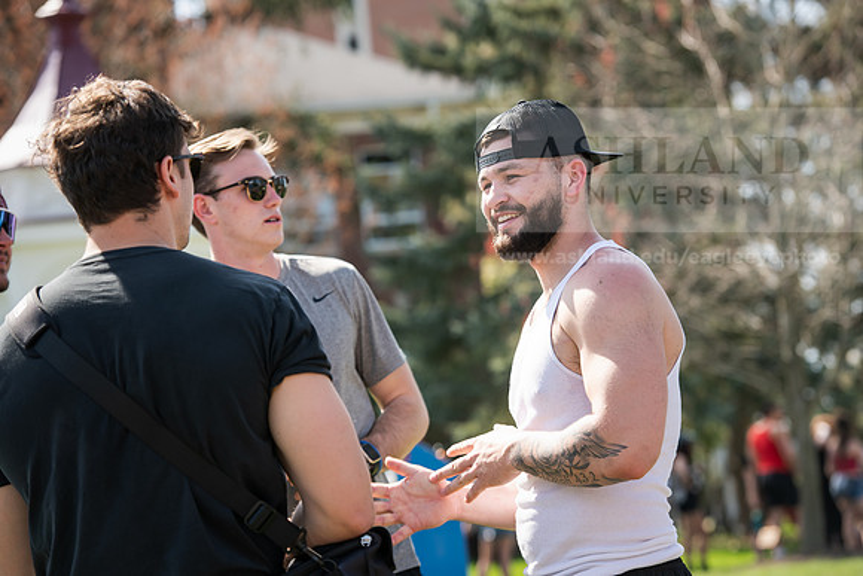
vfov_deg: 10.6
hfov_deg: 15.8
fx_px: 3117
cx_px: 432
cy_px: 288
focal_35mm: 130
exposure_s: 1/500
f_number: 5
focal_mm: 130
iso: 200
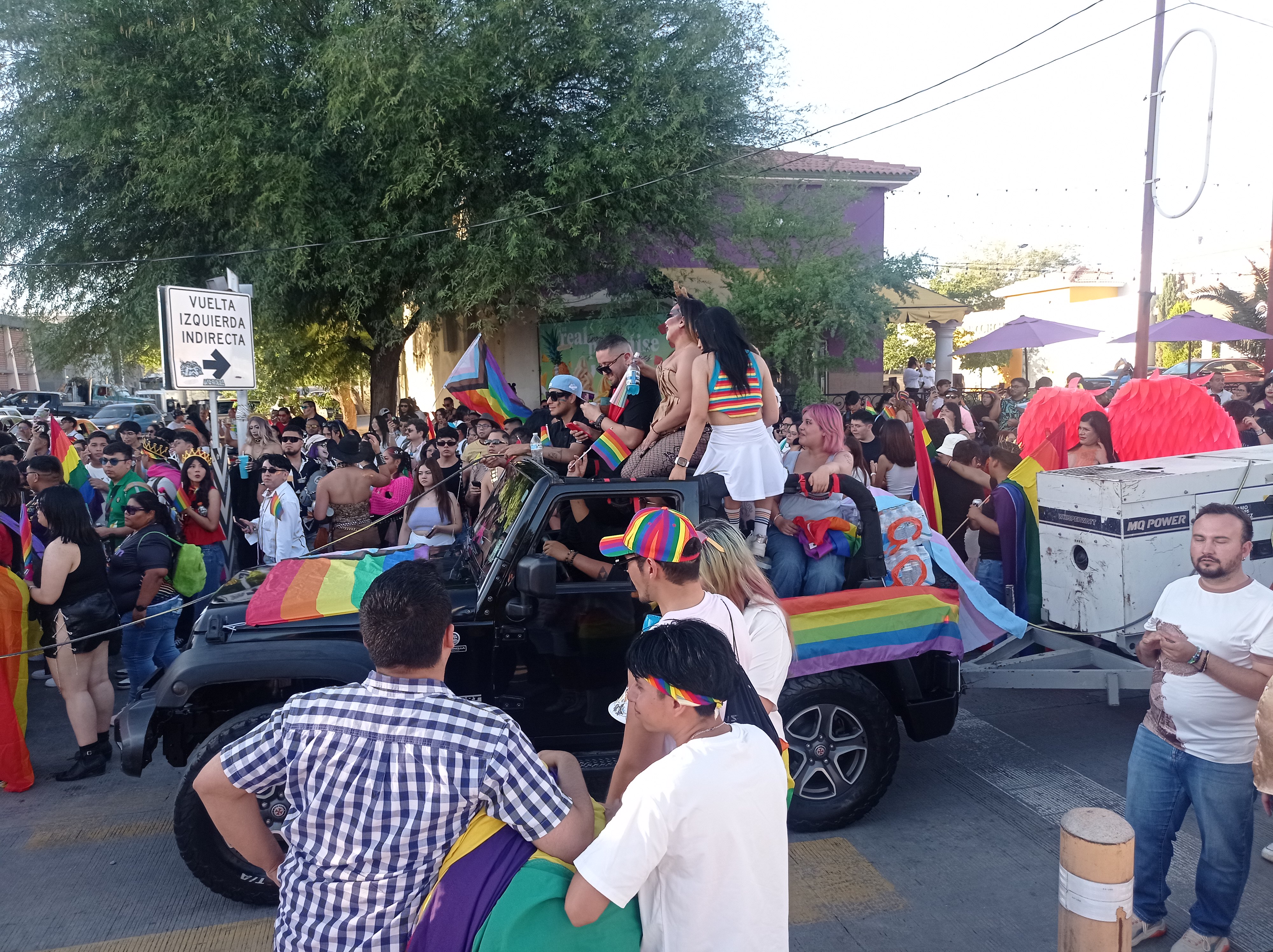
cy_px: 476
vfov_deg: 49.7
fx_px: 1029
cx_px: 636
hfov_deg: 63.5
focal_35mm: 28
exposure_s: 1/461
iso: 103
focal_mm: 4.7
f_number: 1.79
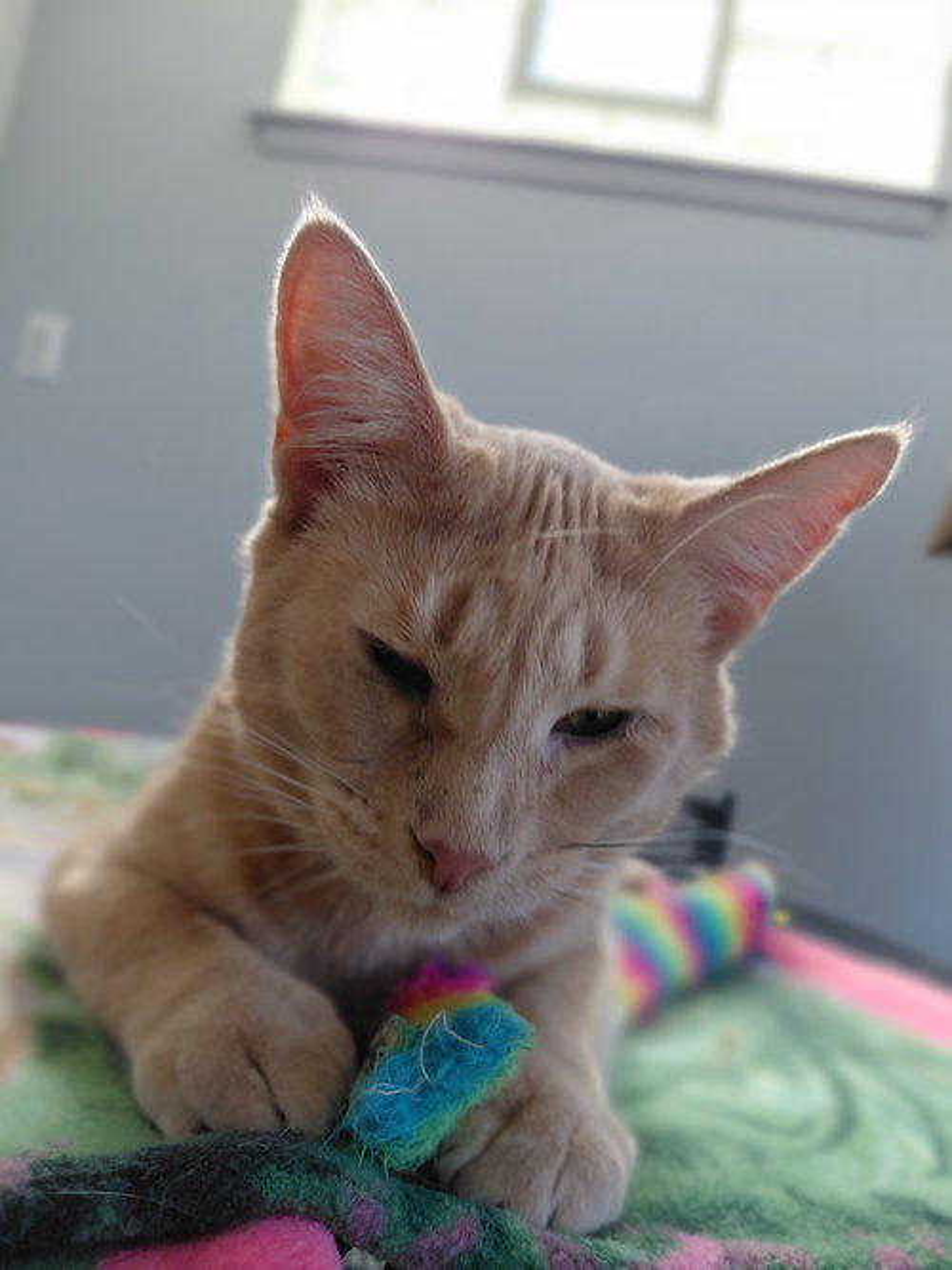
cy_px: 635
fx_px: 917
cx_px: 476
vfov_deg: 69.4
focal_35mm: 25
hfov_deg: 54.9
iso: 80
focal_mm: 4.69
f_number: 1.8
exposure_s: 1/120
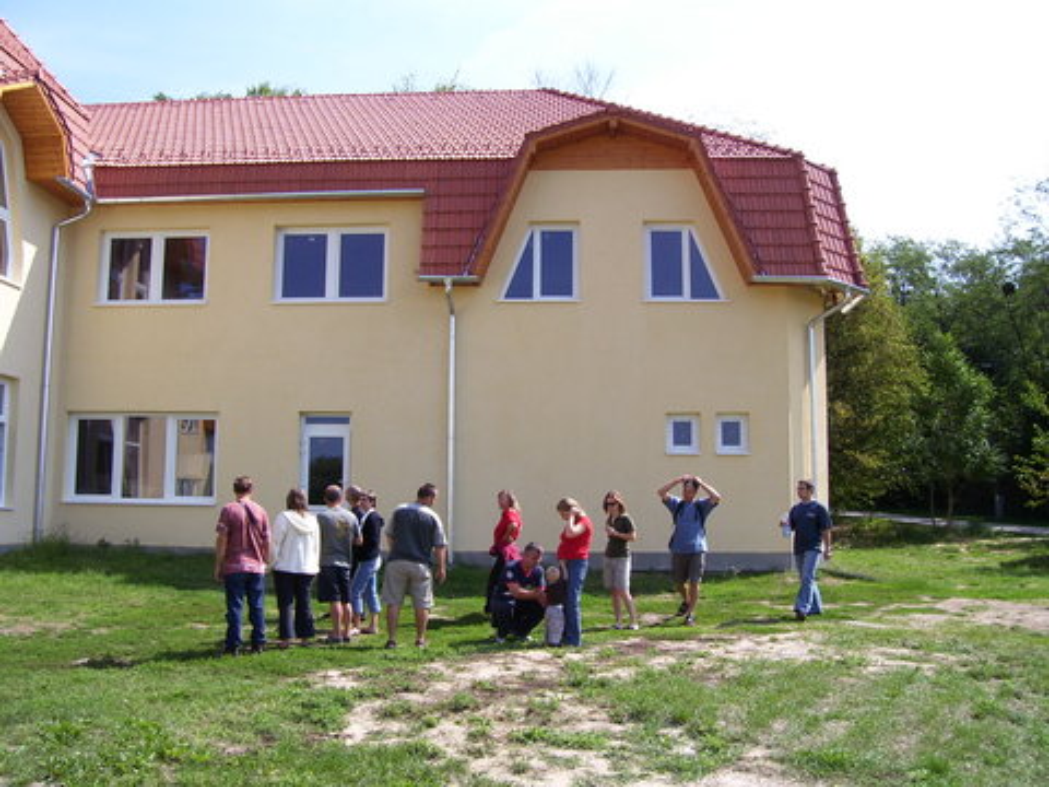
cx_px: 524
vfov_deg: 41.8
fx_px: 1030
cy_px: 394
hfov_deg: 54.0
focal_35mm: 34
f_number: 4.8
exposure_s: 1/350
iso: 80
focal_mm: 5.6
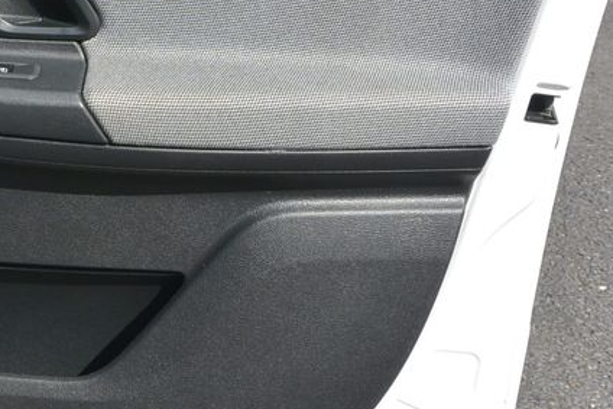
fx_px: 1192
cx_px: -26
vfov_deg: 19.5
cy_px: 173
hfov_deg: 26.9
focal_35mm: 70
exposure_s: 1/800
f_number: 5
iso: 160
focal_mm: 11
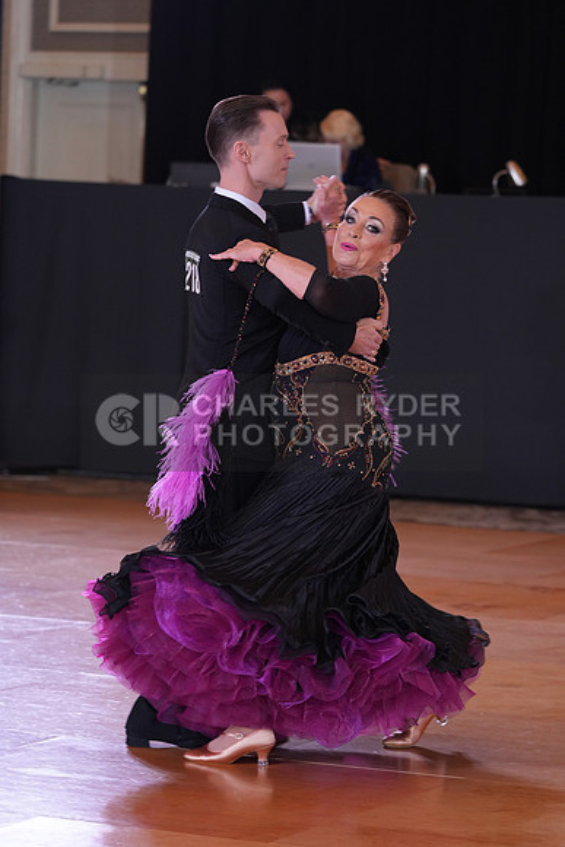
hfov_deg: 9.6
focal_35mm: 143
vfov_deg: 14.3
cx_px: 282
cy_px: 424
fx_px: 3364
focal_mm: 143
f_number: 4.5
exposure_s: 1/200
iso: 1250
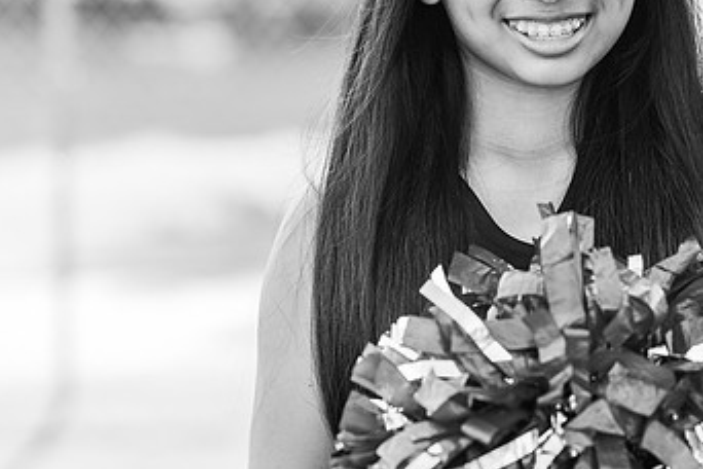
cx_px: 539
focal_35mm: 144
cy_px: 87
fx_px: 2812
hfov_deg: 14.2
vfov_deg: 9.5
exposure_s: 1/500
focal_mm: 85
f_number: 2.8
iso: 200
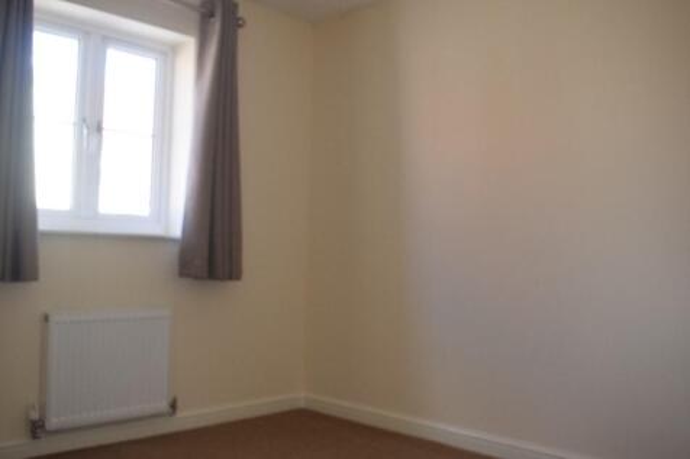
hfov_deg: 55.1
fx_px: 661
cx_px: 345
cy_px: 230
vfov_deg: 38.3
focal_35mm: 34
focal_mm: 23
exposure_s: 1/125
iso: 800
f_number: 5.6
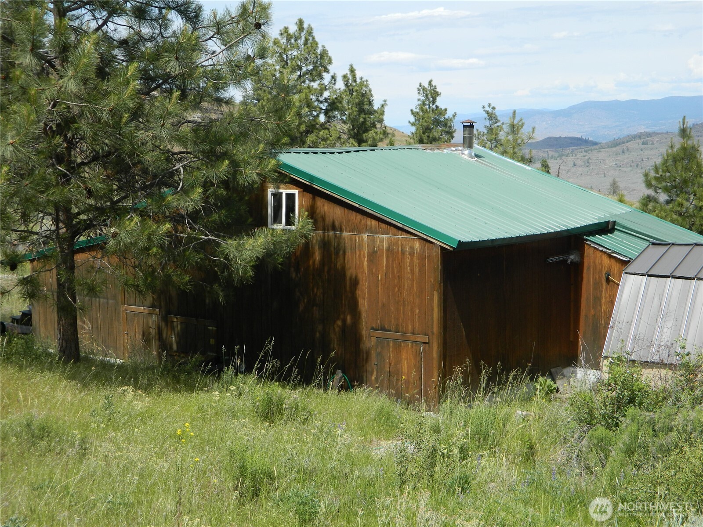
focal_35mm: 57
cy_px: 264
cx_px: 352
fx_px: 1158
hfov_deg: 33.8
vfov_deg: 25.7
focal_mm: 10.2
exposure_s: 1/640
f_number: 3.8
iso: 80
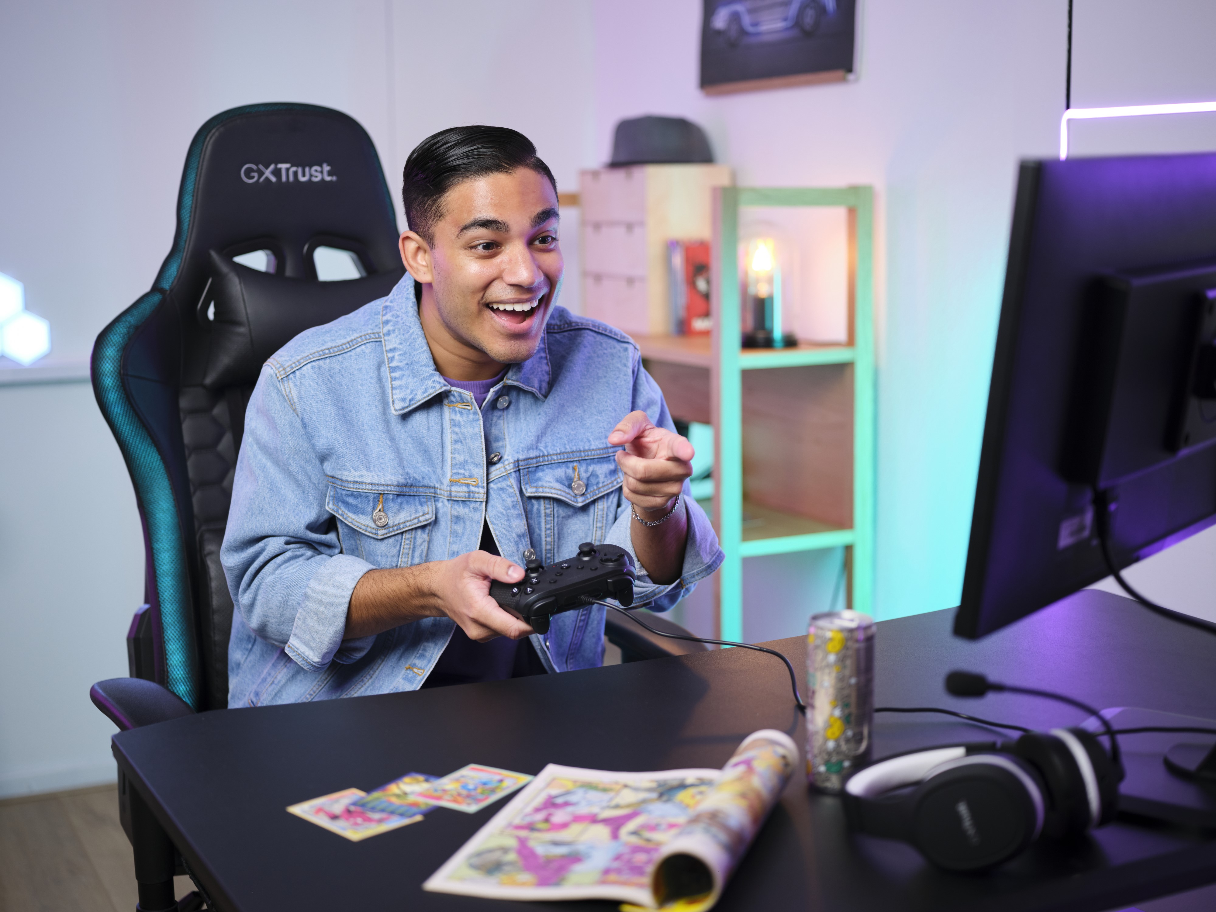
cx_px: 608
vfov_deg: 29.1
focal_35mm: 50
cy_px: 456
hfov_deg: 38.2
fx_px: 1756
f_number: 2.8
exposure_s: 1/125
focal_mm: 63
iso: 800
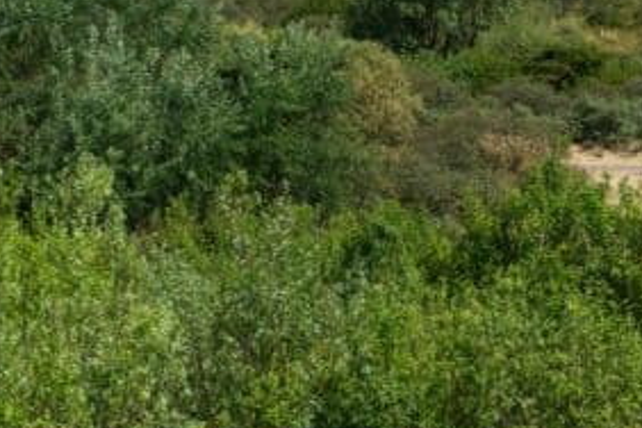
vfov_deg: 6.7
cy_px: 98
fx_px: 3638
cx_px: 692
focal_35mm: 204
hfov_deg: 10.0
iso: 100
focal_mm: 50
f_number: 5.6
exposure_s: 1/800
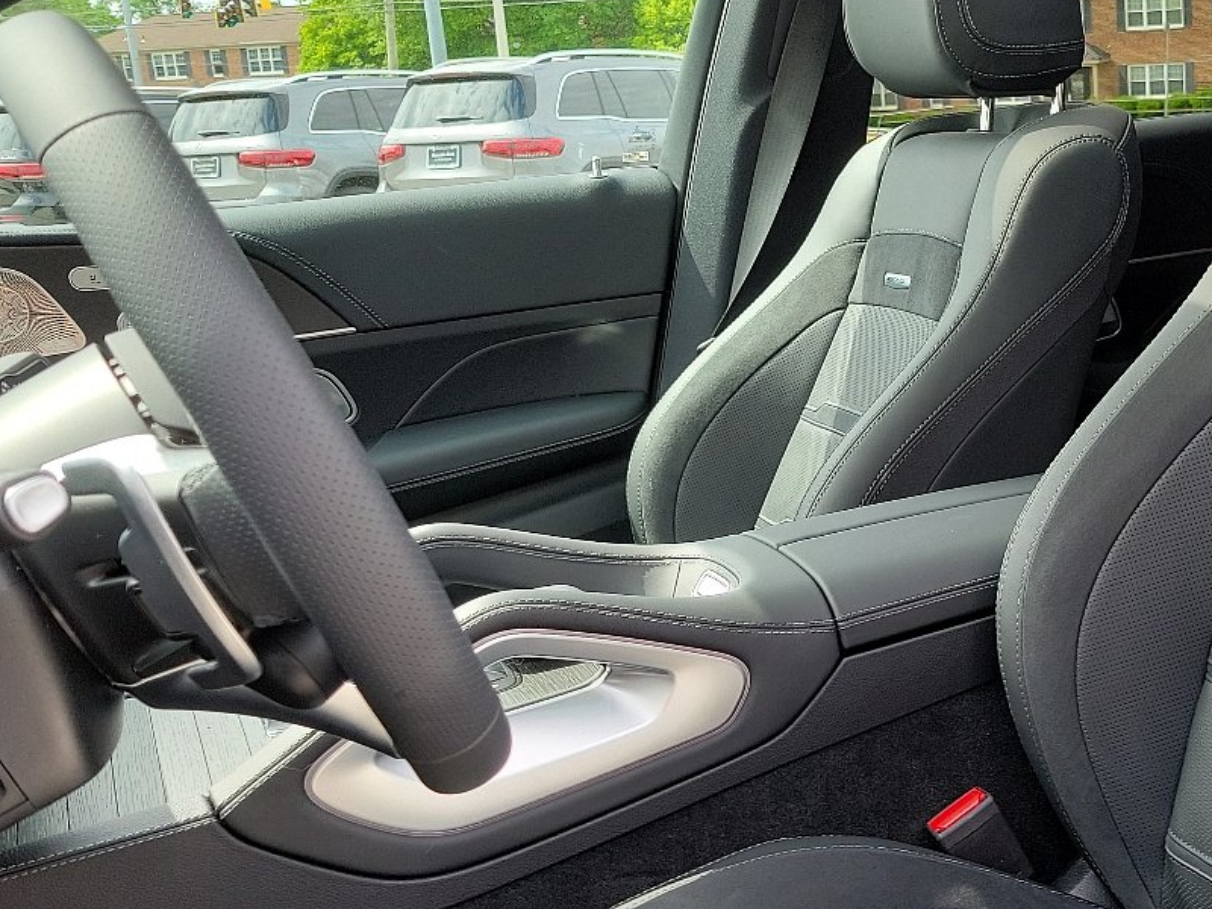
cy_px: 482
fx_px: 1821
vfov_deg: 28.0
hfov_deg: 35.4
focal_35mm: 52
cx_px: 1009
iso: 50
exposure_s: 1/196
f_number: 1.8
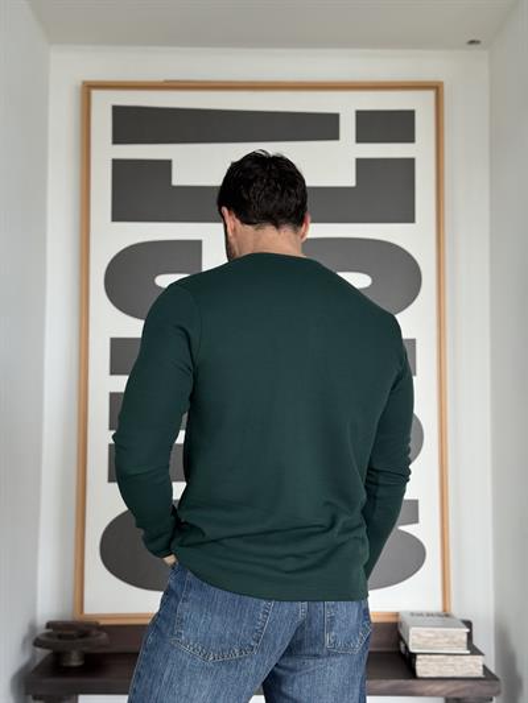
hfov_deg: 30.3
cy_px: 352
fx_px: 976
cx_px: 264
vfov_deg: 39.6
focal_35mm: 48
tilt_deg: +4.0
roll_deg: -0.4
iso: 125
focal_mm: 6.76
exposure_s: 1/171
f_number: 1.78
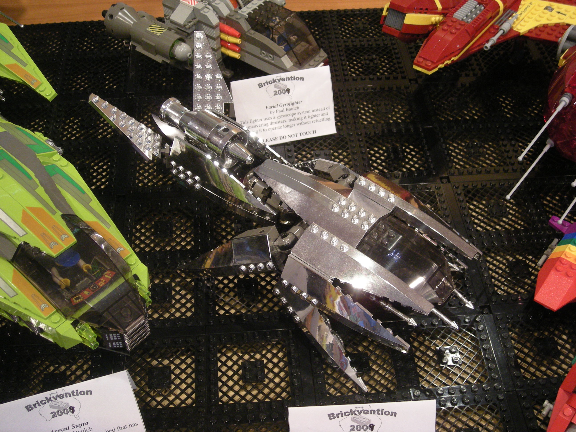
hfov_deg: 38.9
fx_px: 815
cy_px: 216
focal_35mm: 49
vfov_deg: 29.7
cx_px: 288
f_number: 3.2
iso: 177
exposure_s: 1/8.1
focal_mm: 7.9
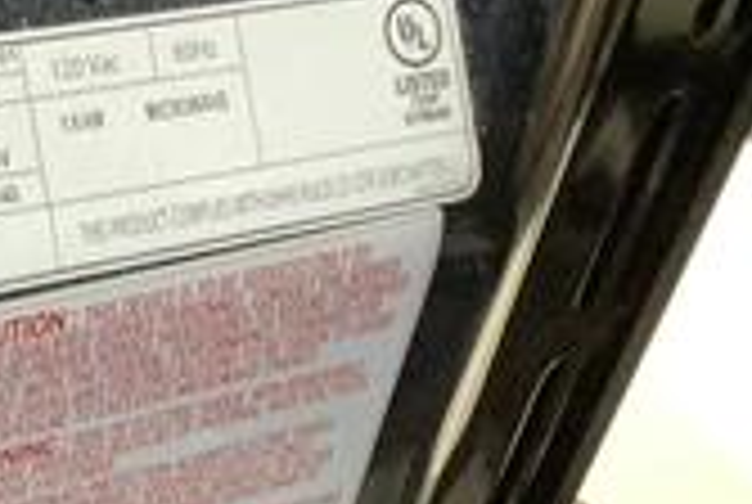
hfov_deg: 24.6
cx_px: -68
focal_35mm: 77
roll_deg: -11.2
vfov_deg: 17.8
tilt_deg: -38.4
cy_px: 297
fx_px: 1611
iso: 400
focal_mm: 3.3
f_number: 2.4
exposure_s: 1/40
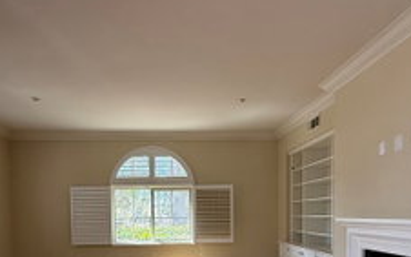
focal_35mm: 28
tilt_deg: -1.9
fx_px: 313
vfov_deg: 41.3
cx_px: 183
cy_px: 228
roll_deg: +0.4
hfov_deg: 66.3
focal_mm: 2.22
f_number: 2.2
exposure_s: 1/120
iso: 160
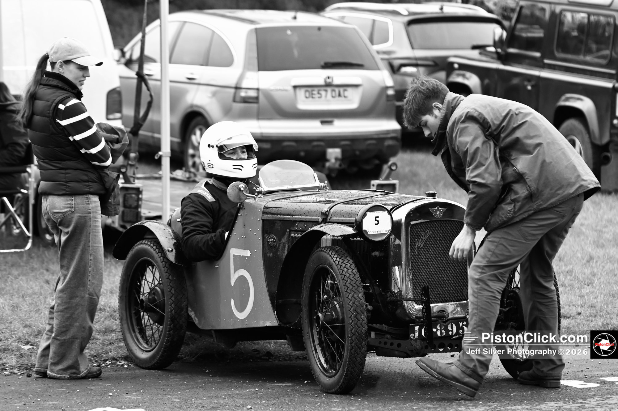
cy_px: 206
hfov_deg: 20.4
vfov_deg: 13.7
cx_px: 309
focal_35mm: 100
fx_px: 1715
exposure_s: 1/500
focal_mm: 100
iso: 400
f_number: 2.8
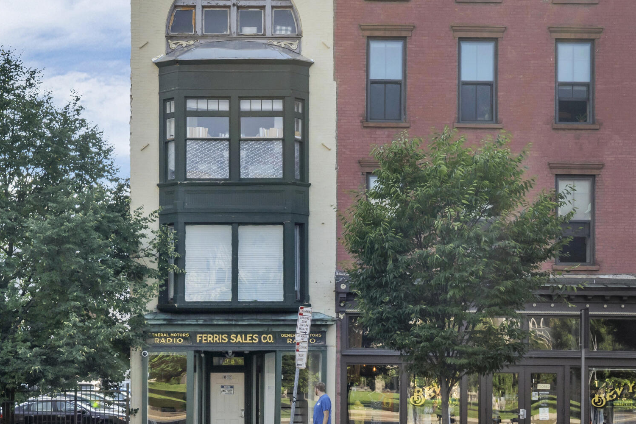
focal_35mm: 58
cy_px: 209
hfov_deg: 34.1
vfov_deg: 23.4
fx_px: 1025
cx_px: 199
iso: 250
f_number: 4
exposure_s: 1/2500
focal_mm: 29
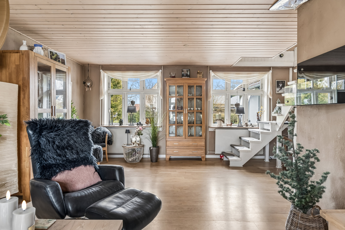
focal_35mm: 25
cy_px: 115
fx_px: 237
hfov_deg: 72.1
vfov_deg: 51.7
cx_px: 172
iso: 200
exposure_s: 2
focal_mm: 16.5
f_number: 8
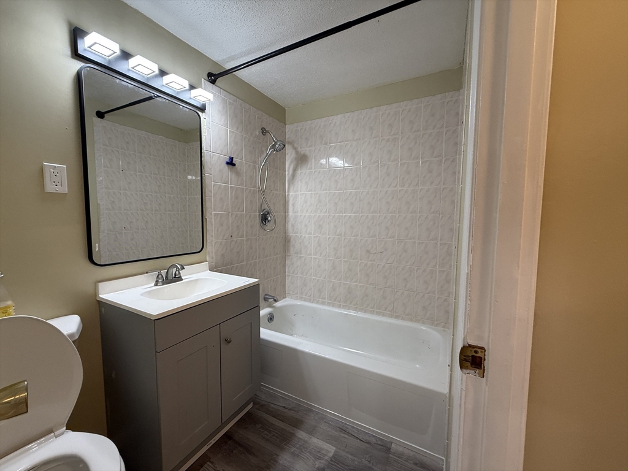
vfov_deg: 85.7
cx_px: 314
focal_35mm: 14
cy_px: 236
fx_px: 254
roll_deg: +0.0
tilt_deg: -3.1
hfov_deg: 102.1
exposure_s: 1/120
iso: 200
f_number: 2.2
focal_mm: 2.22
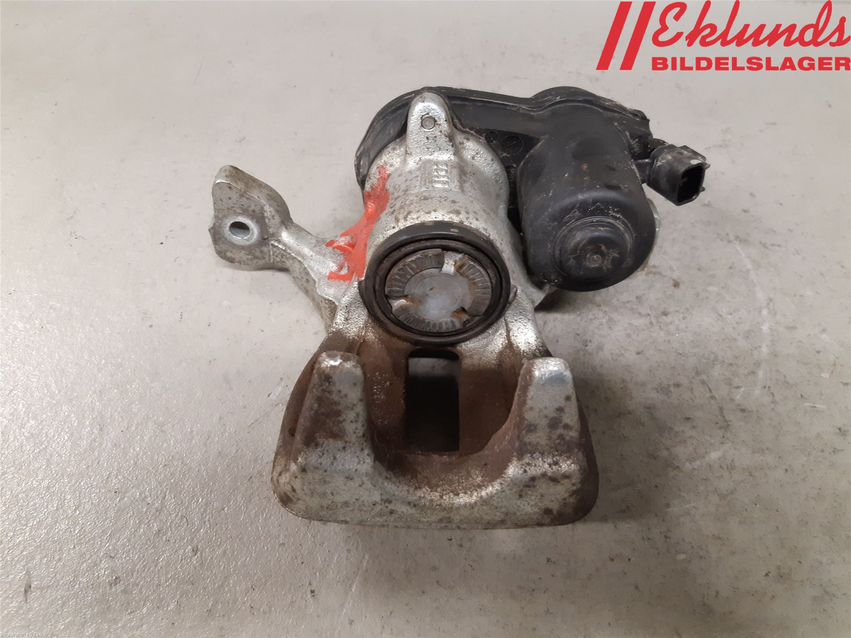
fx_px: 639
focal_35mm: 26
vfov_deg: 53.1
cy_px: 319
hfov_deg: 67.3
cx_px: 426
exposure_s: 1/50
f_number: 1.7
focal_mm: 3.93
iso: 250
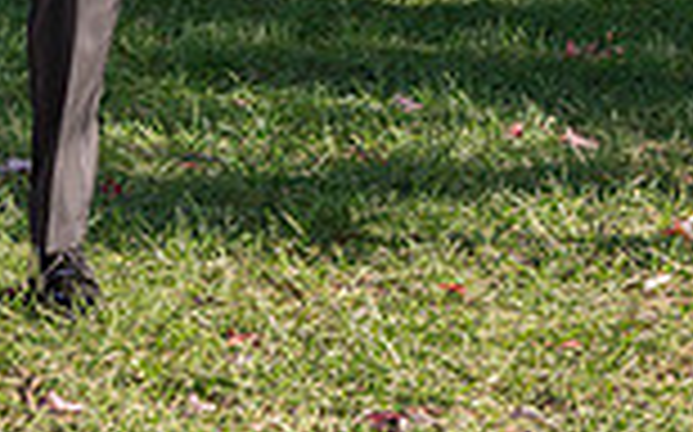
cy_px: -326
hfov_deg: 7.7
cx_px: -144
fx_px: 5077
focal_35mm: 269
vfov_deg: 4.8
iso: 100
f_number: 5.6
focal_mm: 70
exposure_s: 1/320
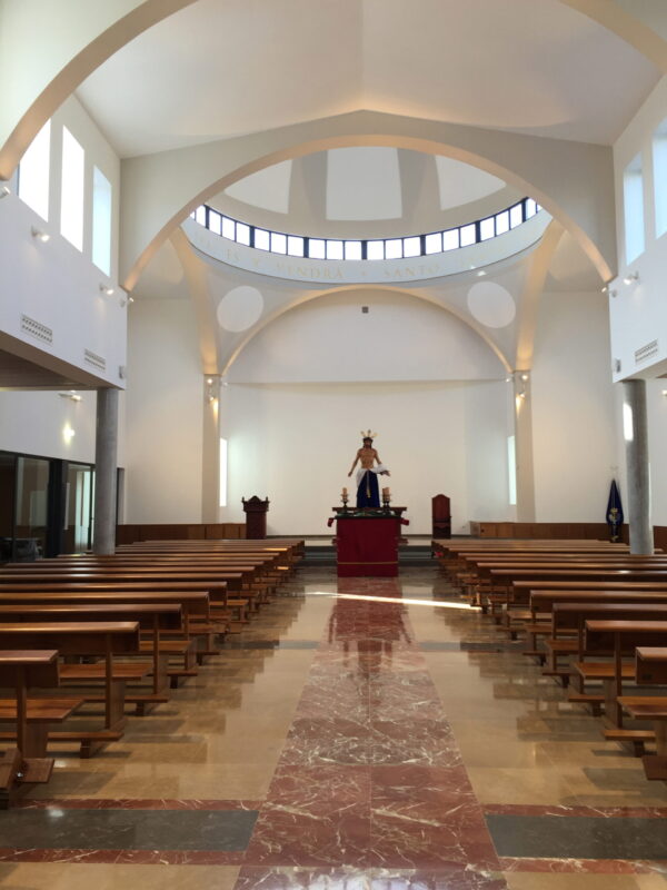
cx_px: 334
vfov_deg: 61.7
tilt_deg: +6.4
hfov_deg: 48.2
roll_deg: +0.3
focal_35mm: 29
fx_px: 745
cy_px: 445
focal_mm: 4.15
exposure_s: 1/50
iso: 40
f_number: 2.2
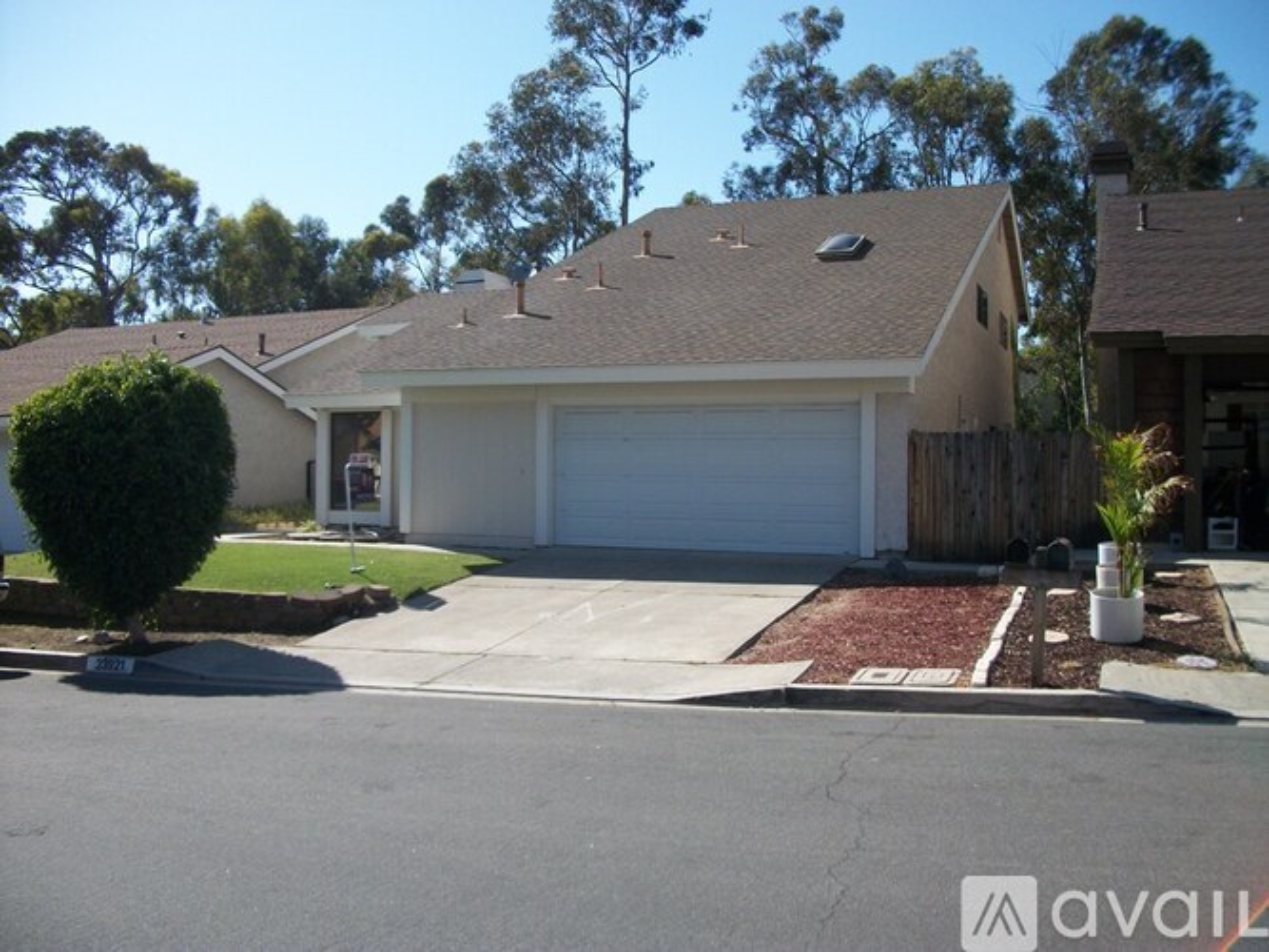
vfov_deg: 44.1
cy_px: 476
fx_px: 1173
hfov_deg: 56.8
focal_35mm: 32
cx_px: 634
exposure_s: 1/160
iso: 80
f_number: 8.8
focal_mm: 5.7
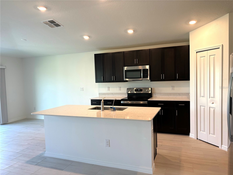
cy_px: 88
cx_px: 116
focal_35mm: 26
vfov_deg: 53.1
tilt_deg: -2.8
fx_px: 175
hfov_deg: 67.3
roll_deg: +1.9
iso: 125
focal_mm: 5.96
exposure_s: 1/120
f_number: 1.6
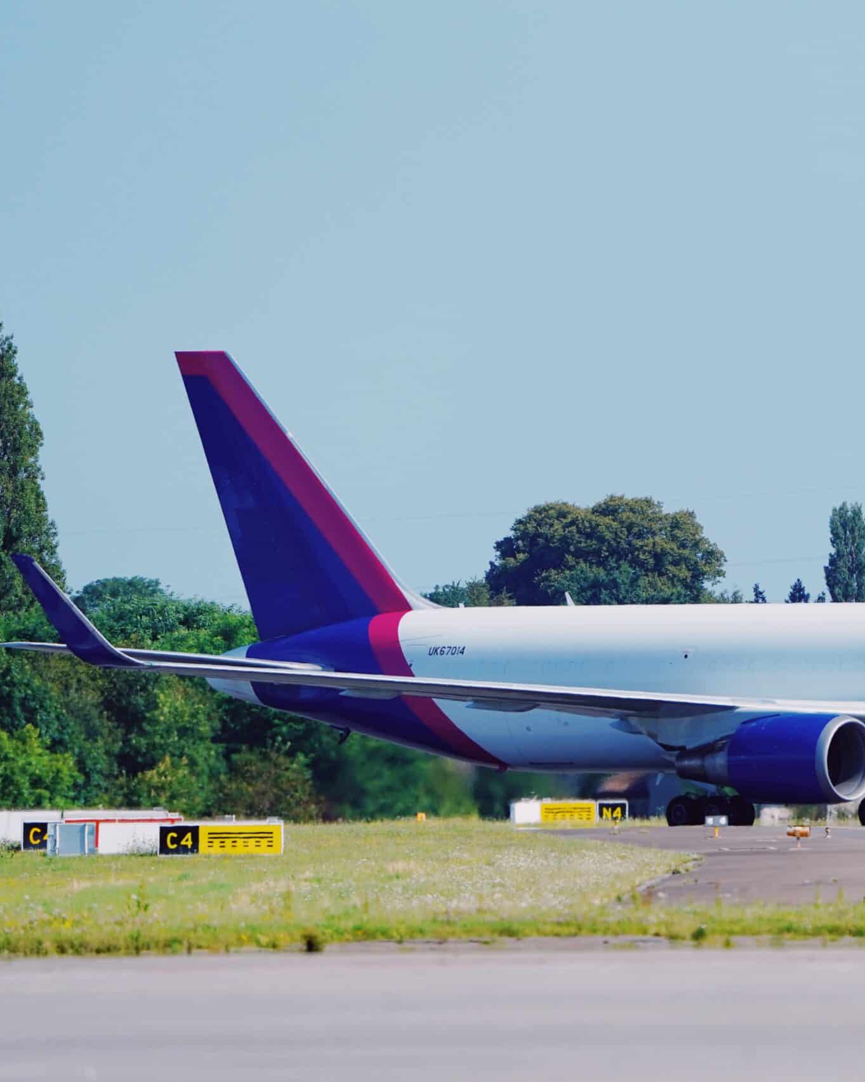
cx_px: 736
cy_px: 541
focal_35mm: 674
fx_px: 21570
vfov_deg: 2.9
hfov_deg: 2.3
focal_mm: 478
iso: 800
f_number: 6.3
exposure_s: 1/4000
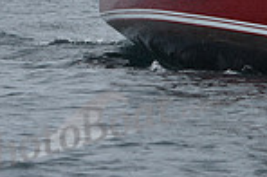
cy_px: 10
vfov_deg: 4.0
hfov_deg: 6.1
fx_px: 2501
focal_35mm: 338
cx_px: 316
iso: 250
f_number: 5.6
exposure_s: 1/800
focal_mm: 86
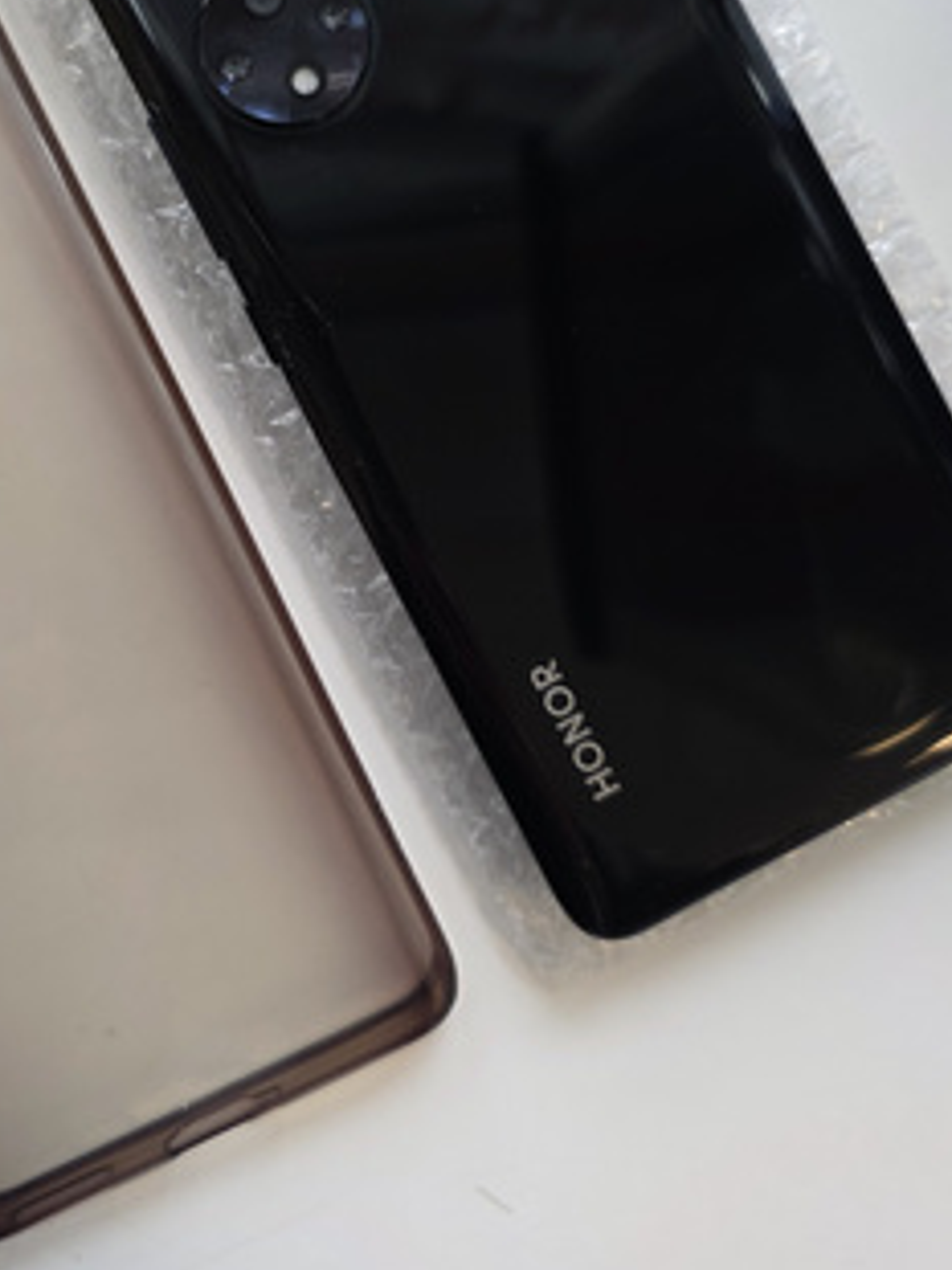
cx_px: 292
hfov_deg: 38.1
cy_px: 433
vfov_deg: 49.4
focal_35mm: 37
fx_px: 1358
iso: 125
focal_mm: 6.3
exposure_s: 1/100
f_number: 1.7
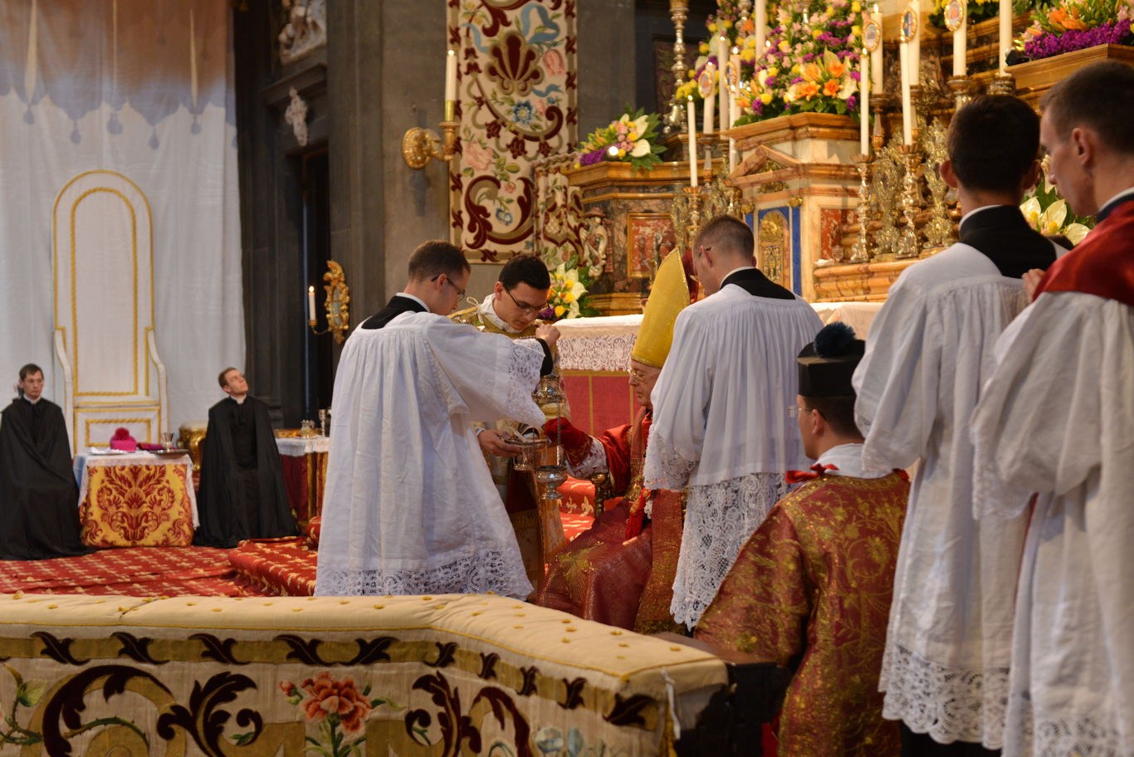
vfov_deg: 27.0
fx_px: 1576
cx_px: 567
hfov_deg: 39.6
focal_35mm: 50
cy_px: 378
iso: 1600
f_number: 4
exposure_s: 1/60
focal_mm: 50
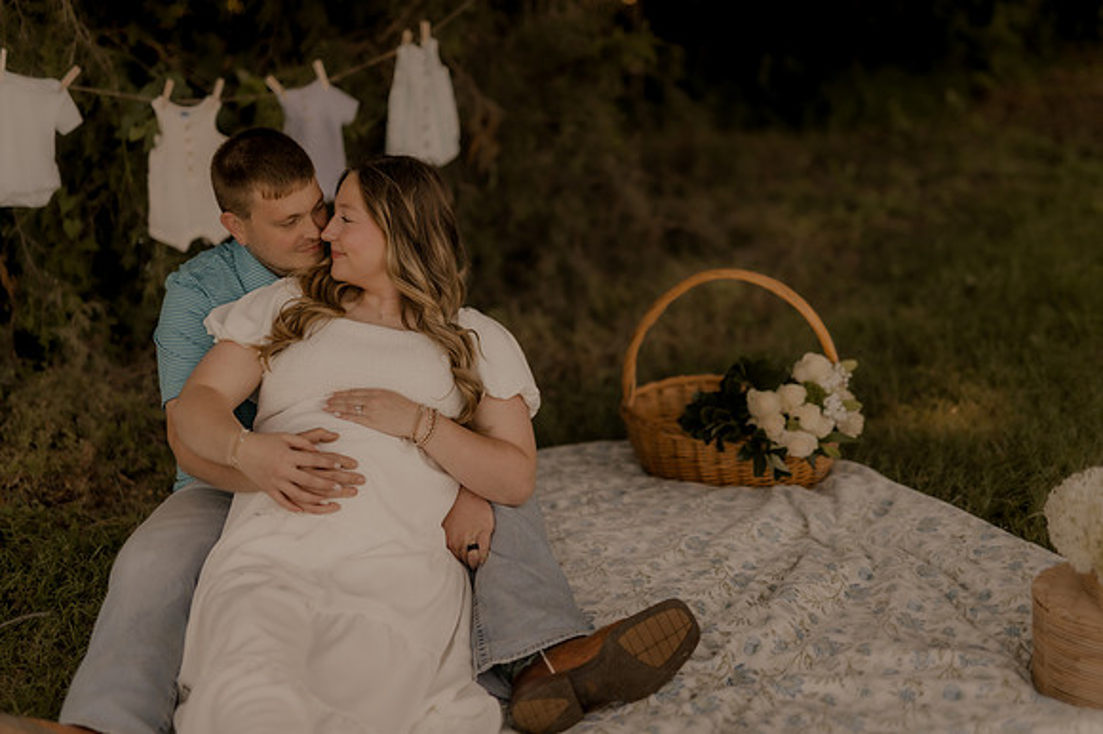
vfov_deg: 27.0
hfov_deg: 39.6
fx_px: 1531
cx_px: 552
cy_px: 367
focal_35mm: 50
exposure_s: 1/1000
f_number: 1.4
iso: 200
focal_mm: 50
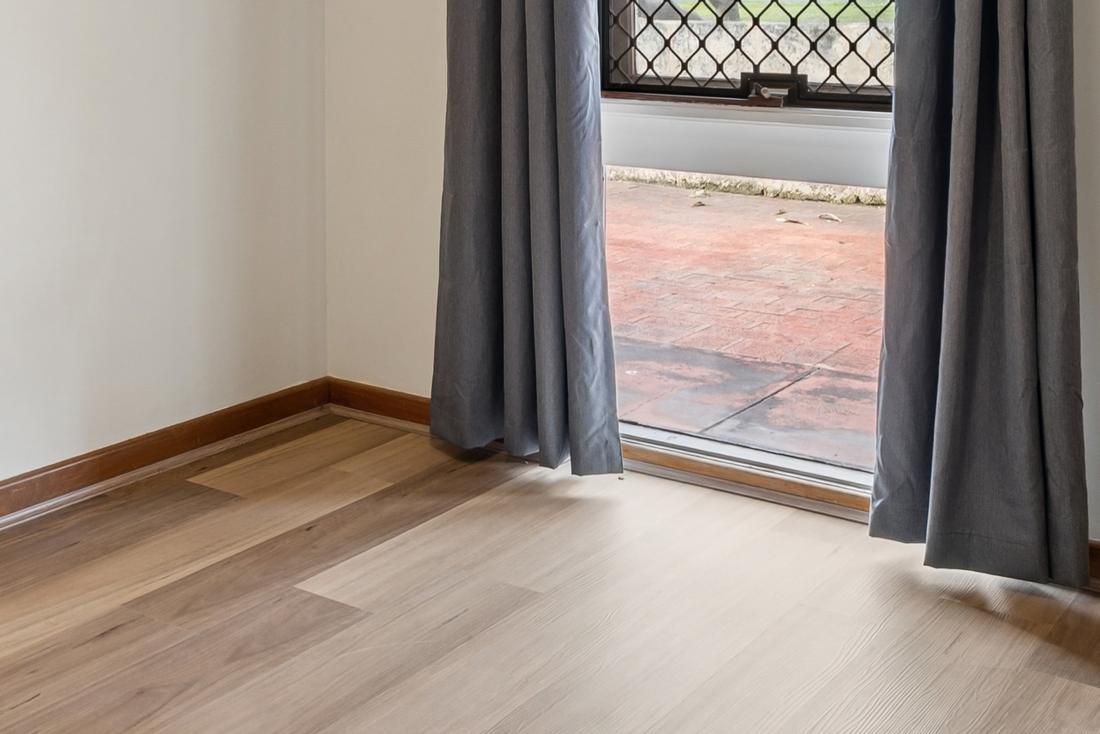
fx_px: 1558
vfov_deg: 25.3
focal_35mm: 51
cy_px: 12
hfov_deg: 36.9
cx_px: 157
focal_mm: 16
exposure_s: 1/8
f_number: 8
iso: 200
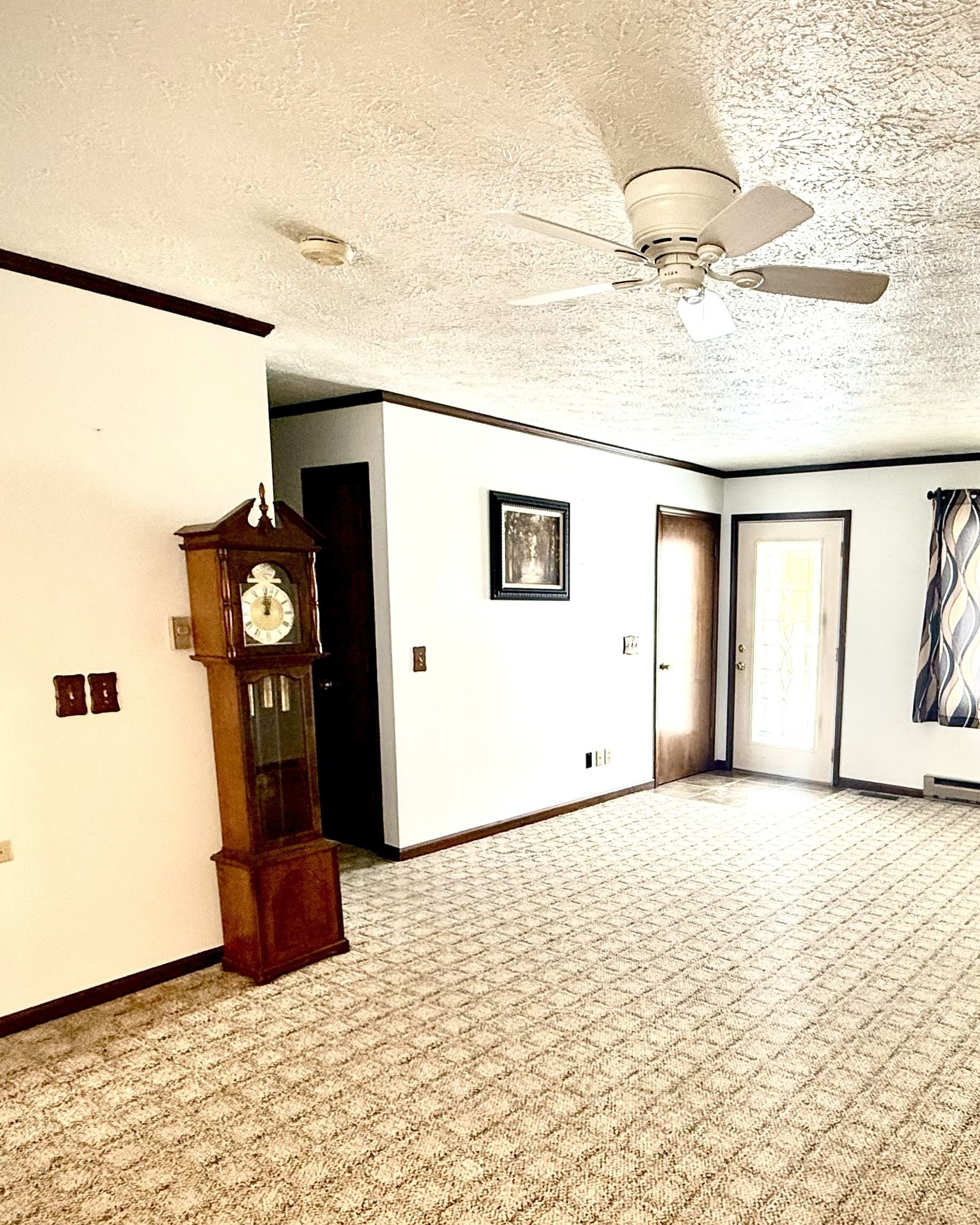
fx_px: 870
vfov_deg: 69.6
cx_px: 709
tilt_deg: -8.4
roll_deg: -1.7
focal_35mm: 24
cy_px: 729
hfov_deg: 56.5
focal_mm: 2.22
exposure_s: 1/120
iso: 160
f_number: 2.2
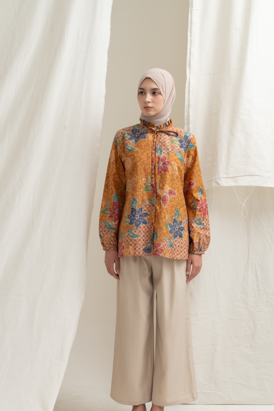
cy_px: 237
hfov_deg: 21.6
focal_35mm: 63
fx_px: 719
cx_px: 151
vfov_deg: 31.8
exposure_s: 1/160
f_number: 11
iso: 100
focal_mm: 54
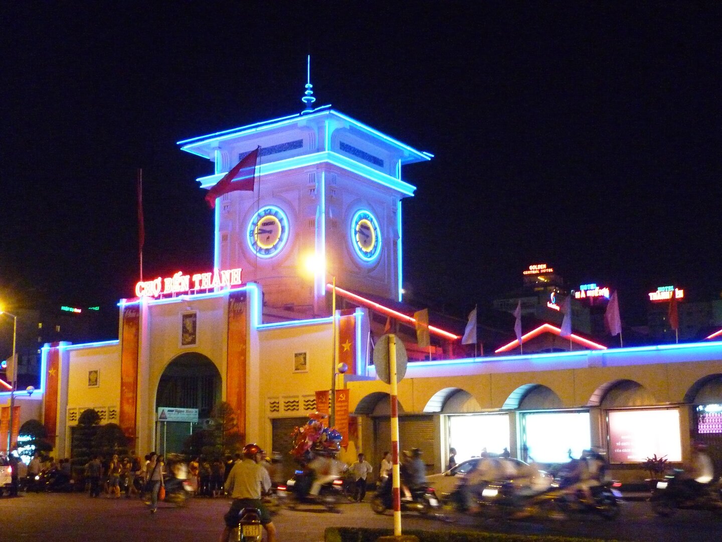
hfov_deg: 42.1
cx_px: 361
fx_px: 939
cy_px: 271
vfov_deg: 32.2
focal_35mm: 45
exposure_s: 1/25
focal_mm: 7.4
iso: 800
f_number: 3.1
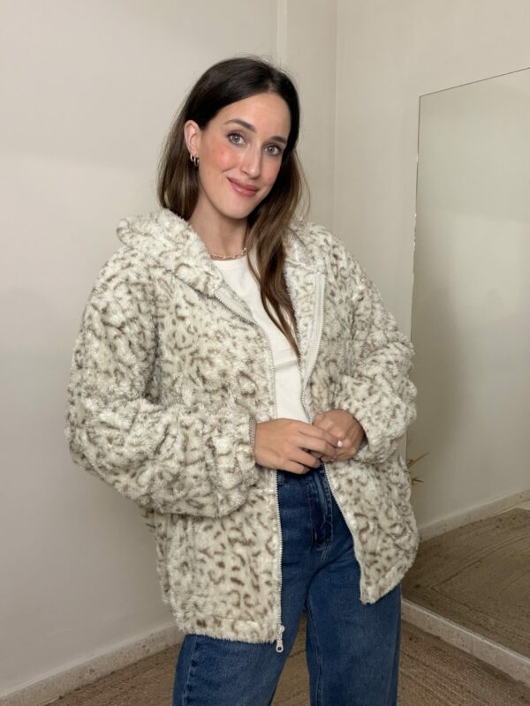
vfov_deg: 60.0
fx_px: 612
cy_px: 353
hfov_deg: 46.8
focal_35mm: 30
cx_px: 265
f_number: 1.9
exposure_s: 1/60
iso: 125
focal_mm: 2.71
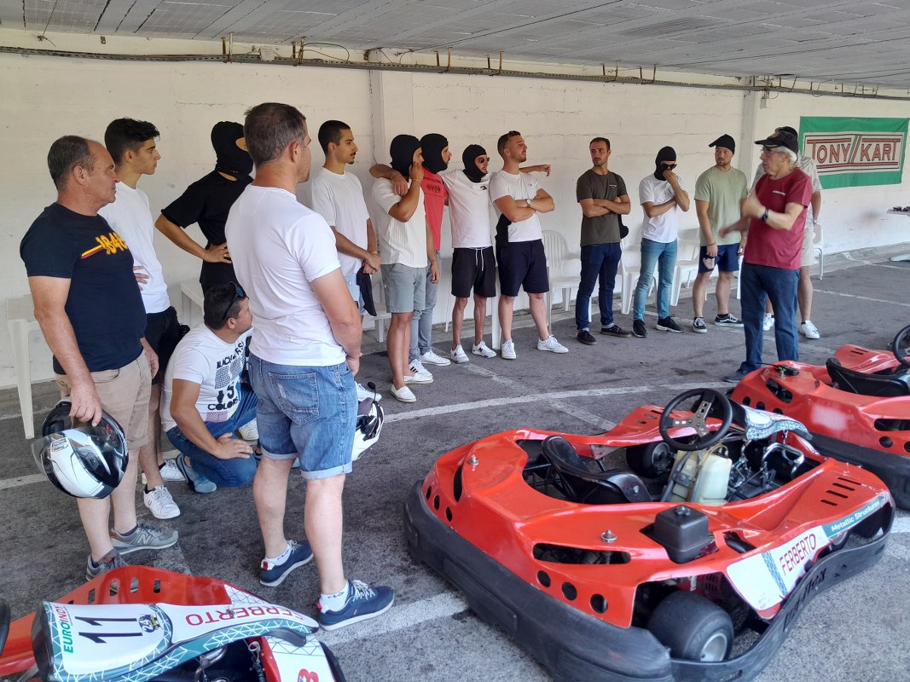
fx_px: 683
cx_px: 455
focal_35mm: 26
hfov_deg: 67.3
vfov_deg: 53.1
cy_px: 341
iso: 40
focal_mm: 3.98
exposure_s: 1/50
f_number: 1.8
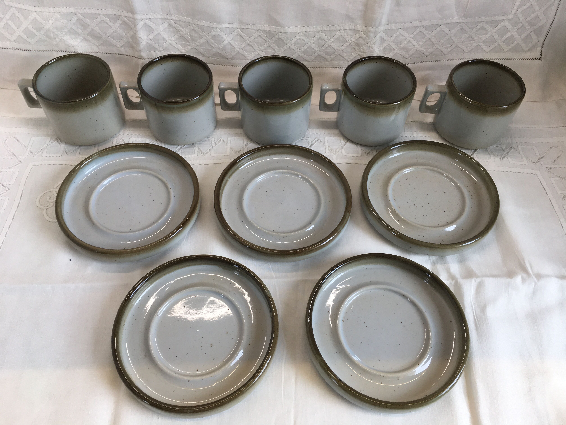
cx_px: 283
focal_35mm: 29
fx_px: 474
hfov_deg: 61.7
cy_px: 212
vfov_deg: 48.2
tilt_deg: -53.9
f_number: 2.2
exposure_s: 1/100
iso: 40
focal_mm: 4.15
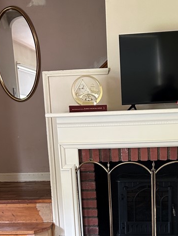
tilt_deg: -11.7
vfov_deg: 33.1
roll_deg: +2.3
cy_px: 199
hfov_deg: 26.0
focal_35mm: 56
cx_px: 122
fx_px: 383
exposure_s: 1/60
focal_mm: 5.7
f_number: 1.5
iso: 200
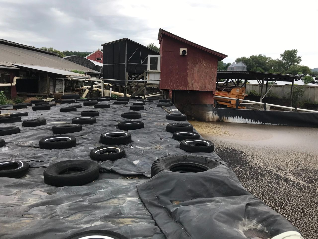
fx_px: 257
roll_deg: -2.1
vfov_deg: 49.7
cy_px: 120
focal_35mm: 28
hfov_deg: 63.4
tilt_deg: -7.9
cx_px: 159
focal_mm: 3.99
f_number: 1.8
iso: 20
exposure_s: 1/292
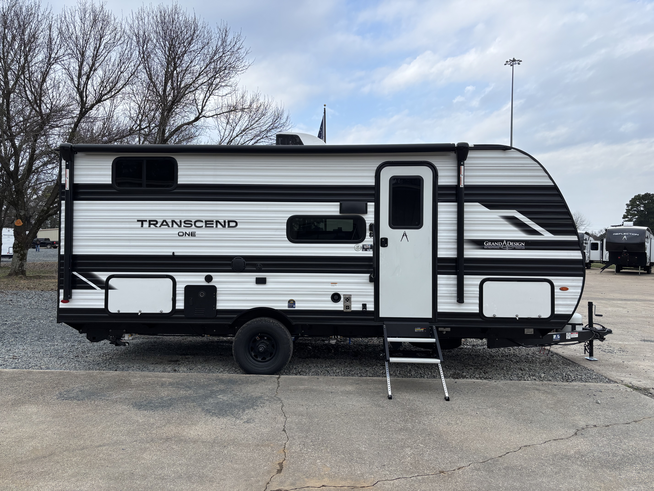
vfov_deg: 53.1
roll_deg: -1.1
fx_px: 491
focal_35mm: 26
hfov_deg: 67.3
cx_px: 327
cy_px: 246
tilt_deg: +0.3
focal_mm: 5.96
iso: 50
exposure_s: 1/1233
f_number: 1.6
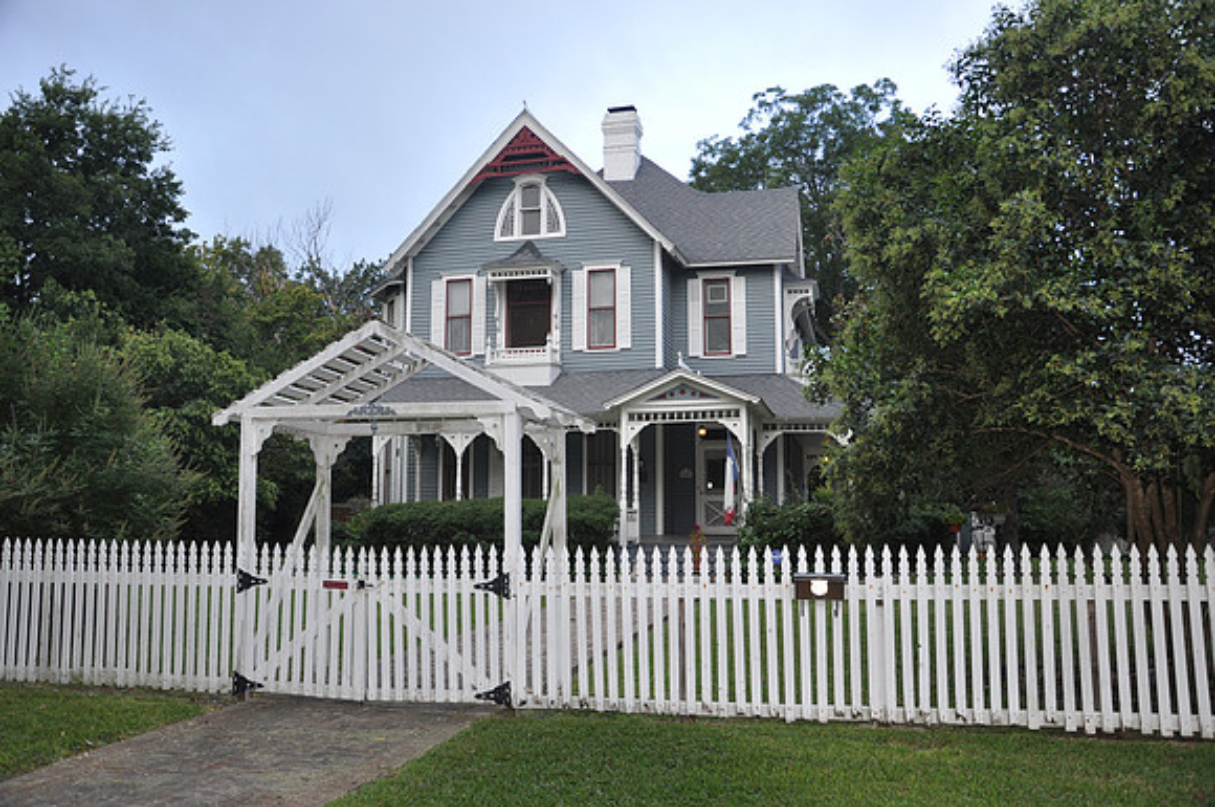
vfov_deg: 47.8
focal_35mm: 27
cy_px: 404
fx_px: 910
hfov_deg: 67.5
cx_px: 608
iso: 400
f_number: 3.5
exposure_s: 1/125
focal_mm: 18
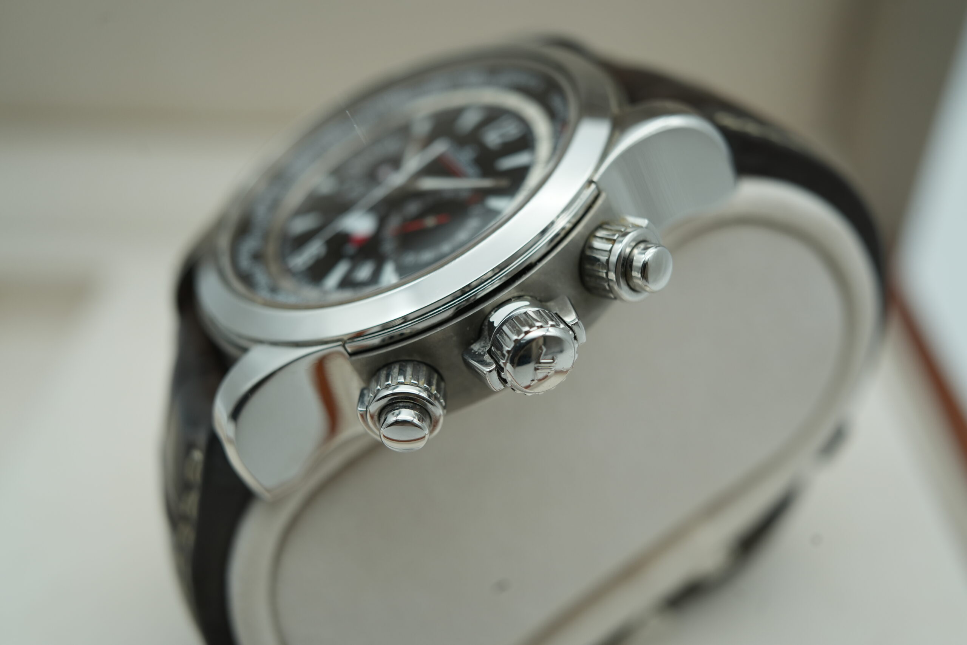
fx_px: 940
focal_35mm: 35
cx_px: 484
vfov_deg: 37.9
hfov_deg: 54.4
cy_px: 322
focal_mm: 35
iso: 400
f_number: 5
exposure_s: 1/250
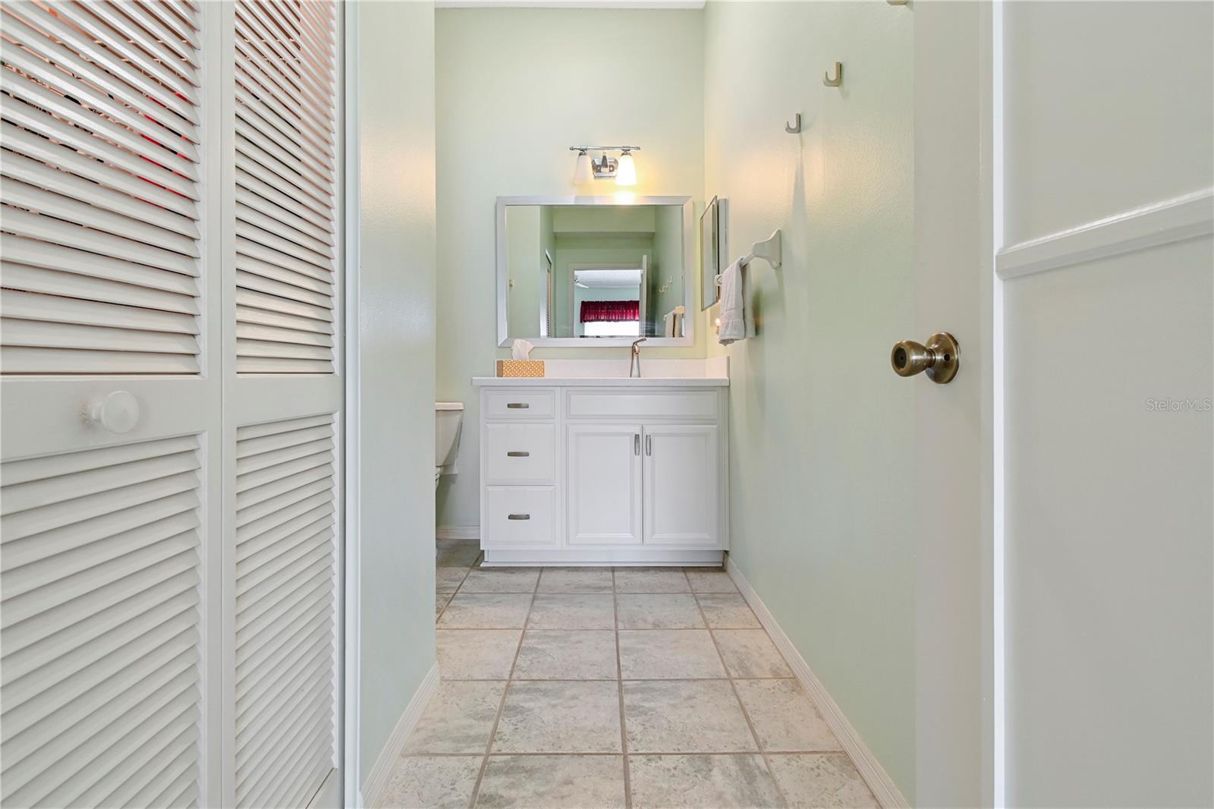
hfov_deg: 100.4
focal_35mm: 15
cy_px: 404
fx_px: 506
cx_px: 607
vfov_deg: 77.3
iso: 100
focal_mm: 10
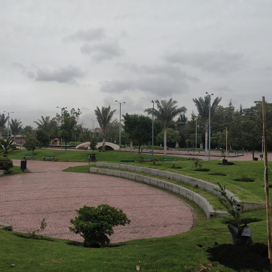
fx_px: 276
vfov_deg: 52.5
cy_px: 136
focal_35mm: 31
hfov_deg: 51.5
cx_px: 90
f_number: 1.9
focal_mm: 3.94
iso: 100
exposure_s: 1/2362
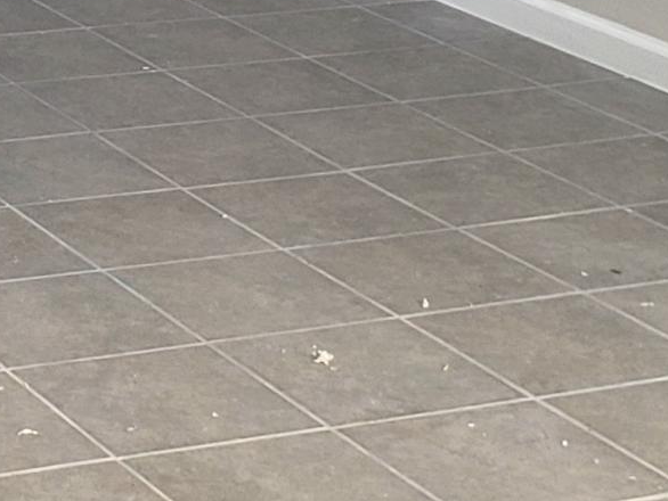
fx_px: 2568
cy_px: -285
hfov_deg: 13.7
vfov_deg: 10.7
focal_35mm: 133
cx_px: -399
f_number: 2.4
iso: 64
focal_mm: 4.3
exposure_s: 1/60
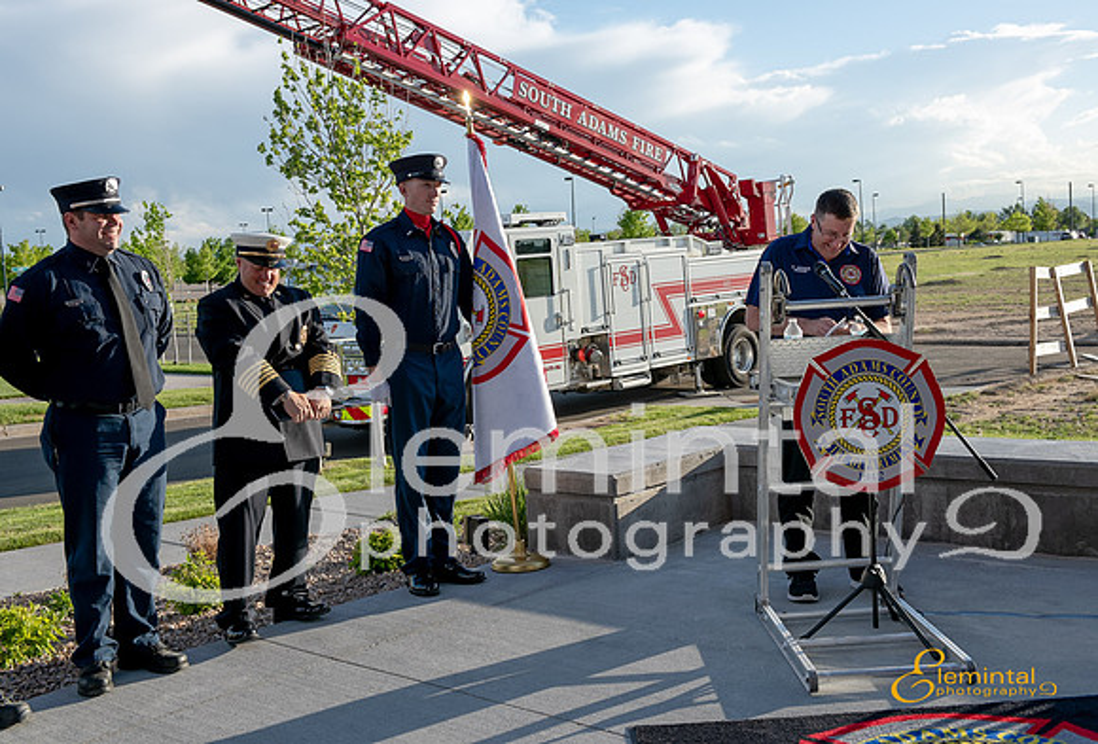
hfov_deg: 48.6
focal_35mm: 40
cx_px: 562
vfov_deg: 34.0
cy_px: 327
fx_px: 1216
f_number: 6.3
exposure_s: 1/400
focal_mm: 35
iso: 160
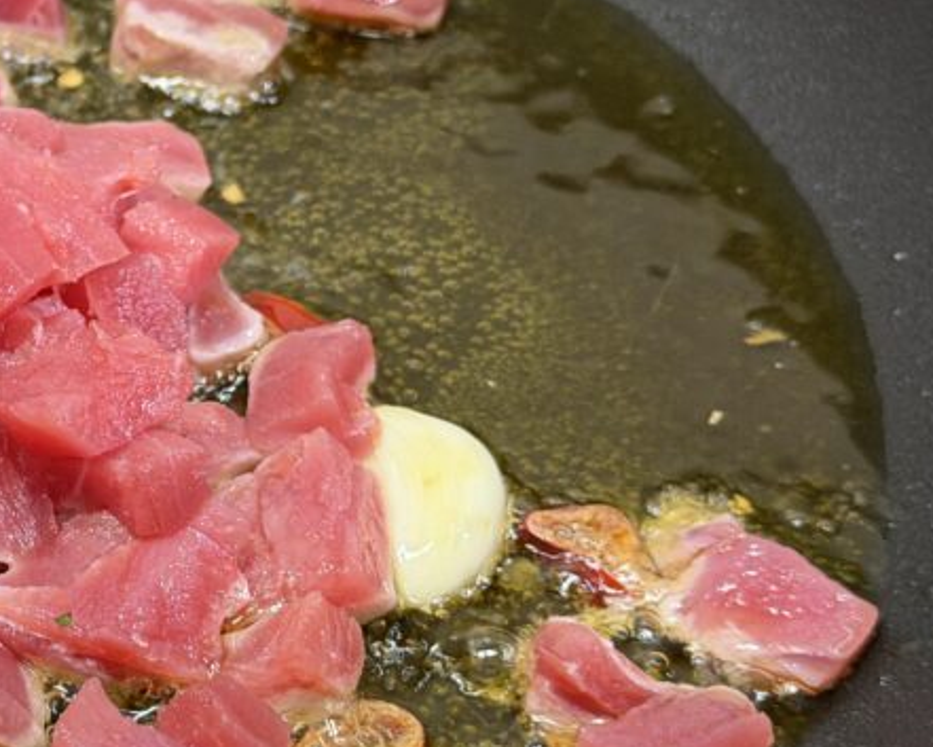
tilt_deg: -44.0
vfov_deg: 15.1
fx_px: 2817
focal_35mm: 102
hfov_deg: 18.2
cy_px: 404
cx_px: -51
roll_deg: -1.4
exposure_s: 1/50
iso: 250
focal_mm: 6.76
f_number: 1.78
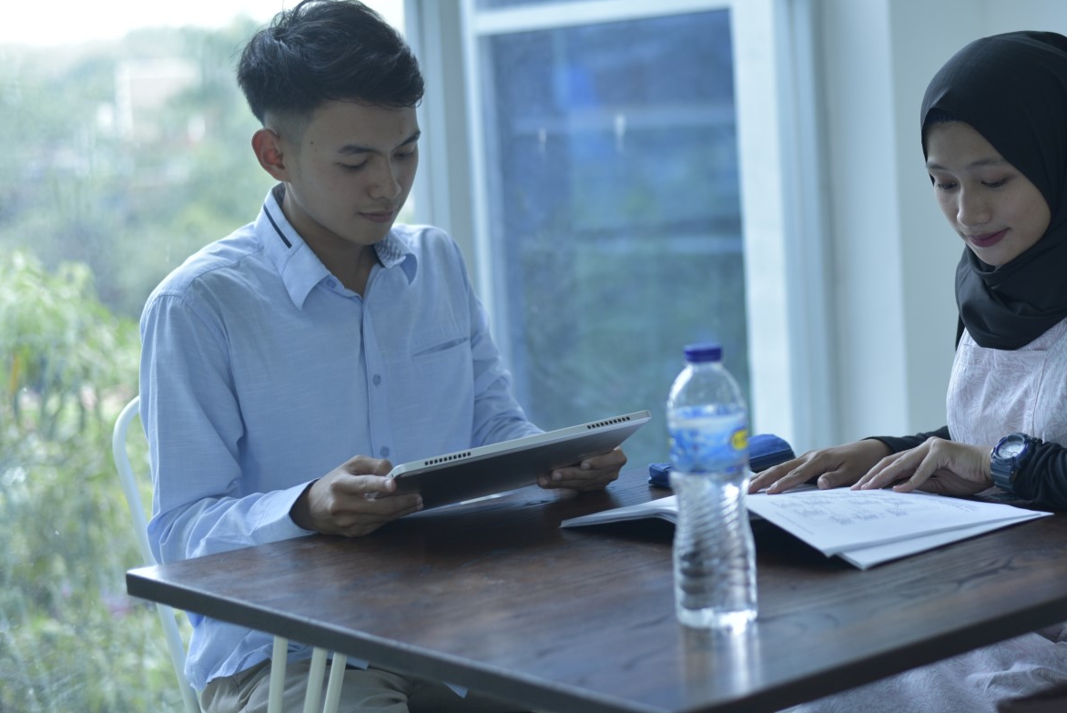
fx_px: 2046
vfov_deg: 19.7
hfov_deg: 29.0
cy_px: 231
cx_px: 718
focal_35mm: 69
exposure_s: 1/400
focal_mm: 50
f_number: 2.2
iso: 400
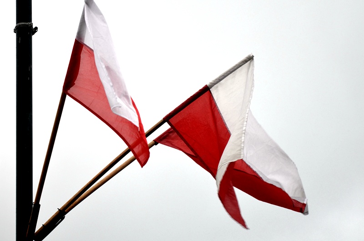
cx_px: 182
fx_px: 1211
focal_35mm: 120
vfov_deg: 11.4
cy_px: 120
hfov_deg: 17.1
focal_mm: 80
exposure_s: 1/160
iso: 200
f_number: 6.3
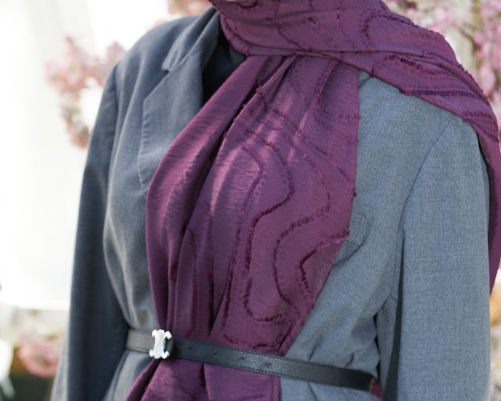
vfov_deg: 9.1
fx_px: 2506
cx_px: 250
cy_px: 72
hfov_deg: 11.4
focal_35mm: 169
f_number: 4
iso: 200
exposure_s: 1/320
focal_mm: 120
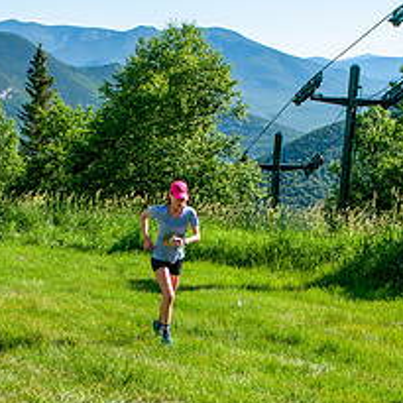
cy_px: 326
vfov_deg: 25.3
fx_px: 882
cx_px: 209
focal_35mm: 67
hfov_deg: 25.7
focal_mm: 24
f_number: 8
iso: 200
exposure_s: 1/400
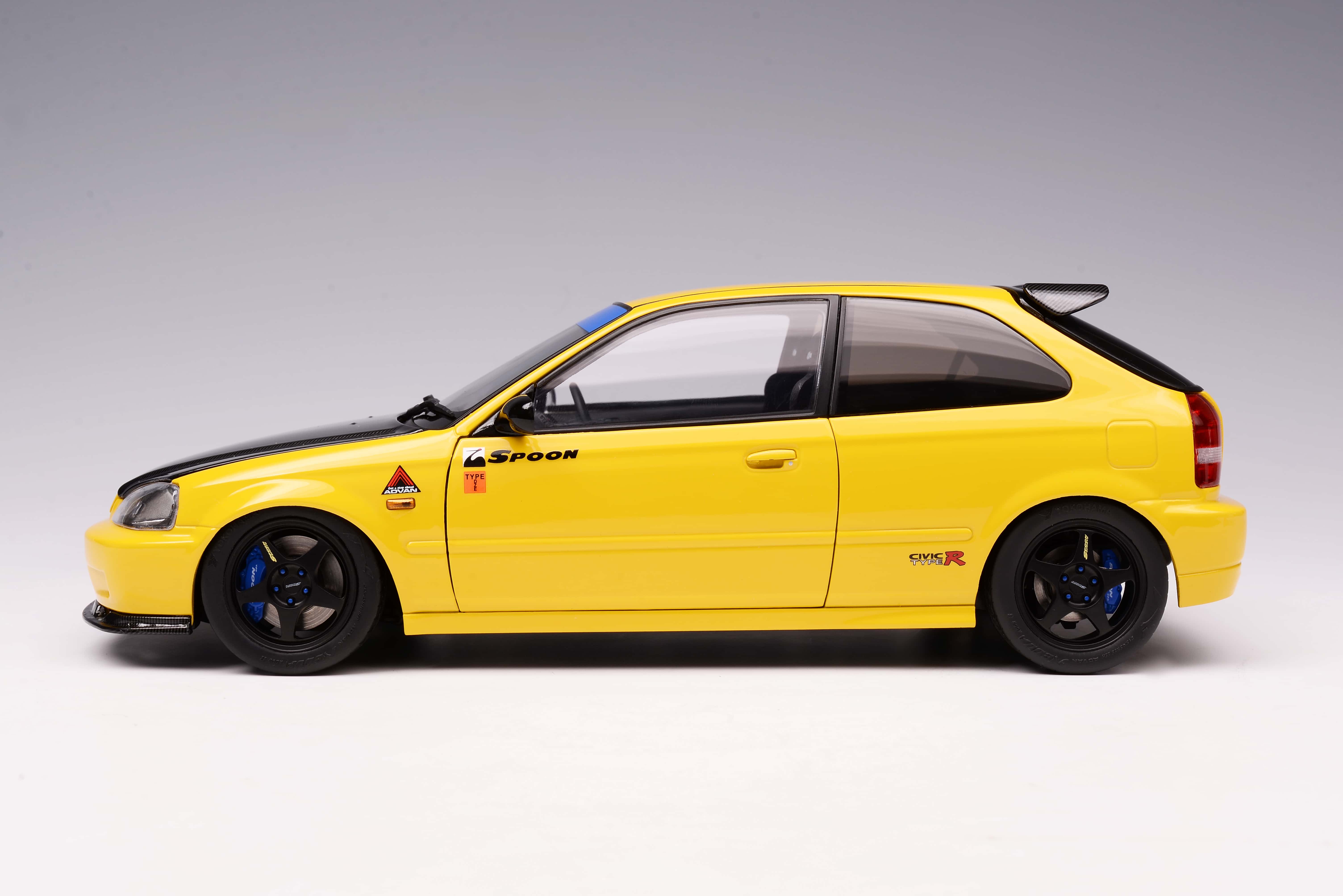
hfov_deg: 54.4
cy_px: 448
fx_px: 1306
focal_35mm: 35
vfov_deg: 37.9
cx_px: 672
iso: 100
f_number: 16
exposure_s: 13
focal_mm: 35
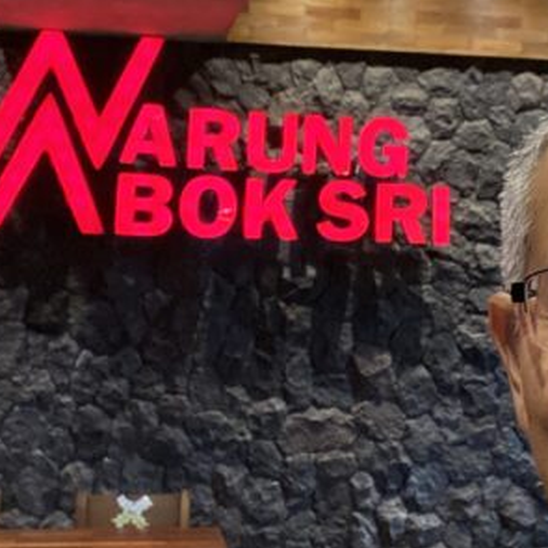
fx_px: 1290
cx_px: 383
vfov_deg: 23.8
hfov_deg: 23.8
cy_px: 147
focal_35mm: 72
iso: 400
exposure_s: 1/33
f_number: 2.2
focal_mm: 2.71
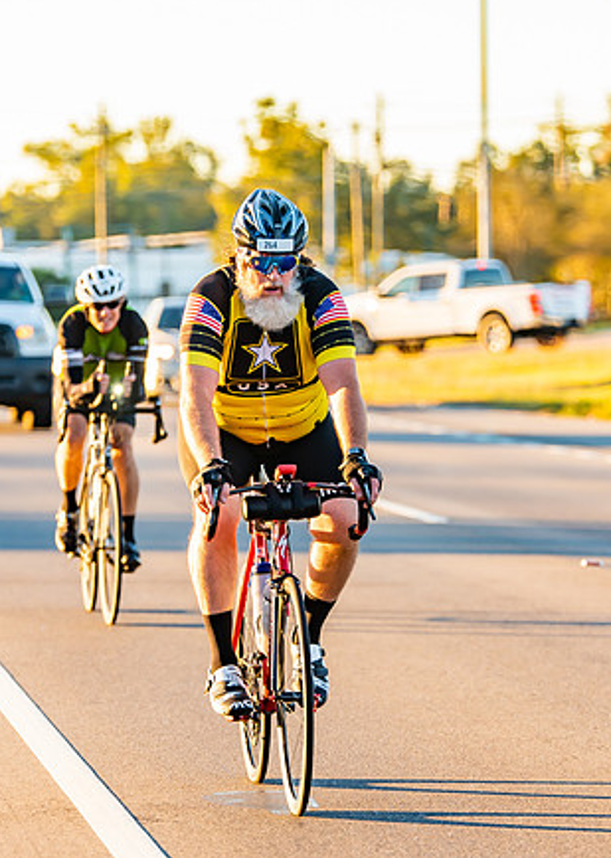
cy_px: 394
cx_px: 297
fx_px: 5502
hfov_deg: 6.4
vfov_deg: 8.9
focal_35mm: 226
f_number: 2.8
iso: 250
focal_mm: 135
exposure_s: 1/500
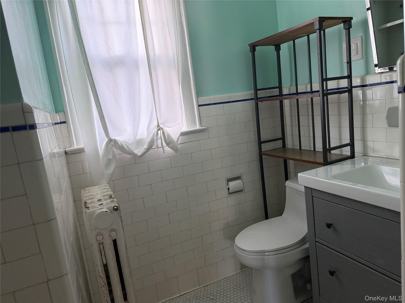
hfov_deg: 71.6
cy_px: 152
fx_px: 281
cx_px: 202
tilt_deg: -9.5
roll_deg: +7.6
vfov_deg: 56.8
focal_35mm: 24
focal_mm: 6.76
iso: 200
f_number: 1.78
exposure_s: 1/97
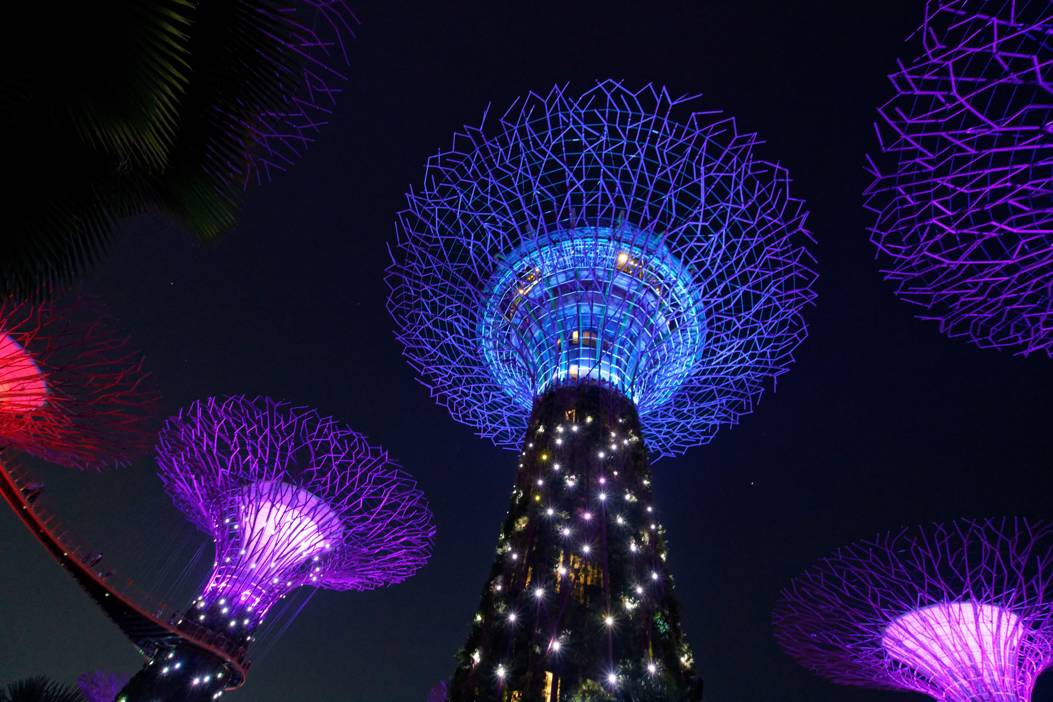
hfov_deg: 96.7
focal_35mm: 16
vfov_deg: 73.8
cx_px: 526
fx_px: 468
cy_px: 351
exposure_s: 1/13
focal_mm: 16
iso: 6400
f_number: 5
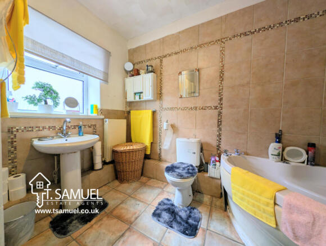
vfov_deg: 94.7
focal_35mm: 12
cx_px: 163
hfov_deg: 110.4
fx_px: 113
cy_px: 123
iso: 43
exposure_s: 1/75.7
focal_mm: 2.23
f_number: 1.95
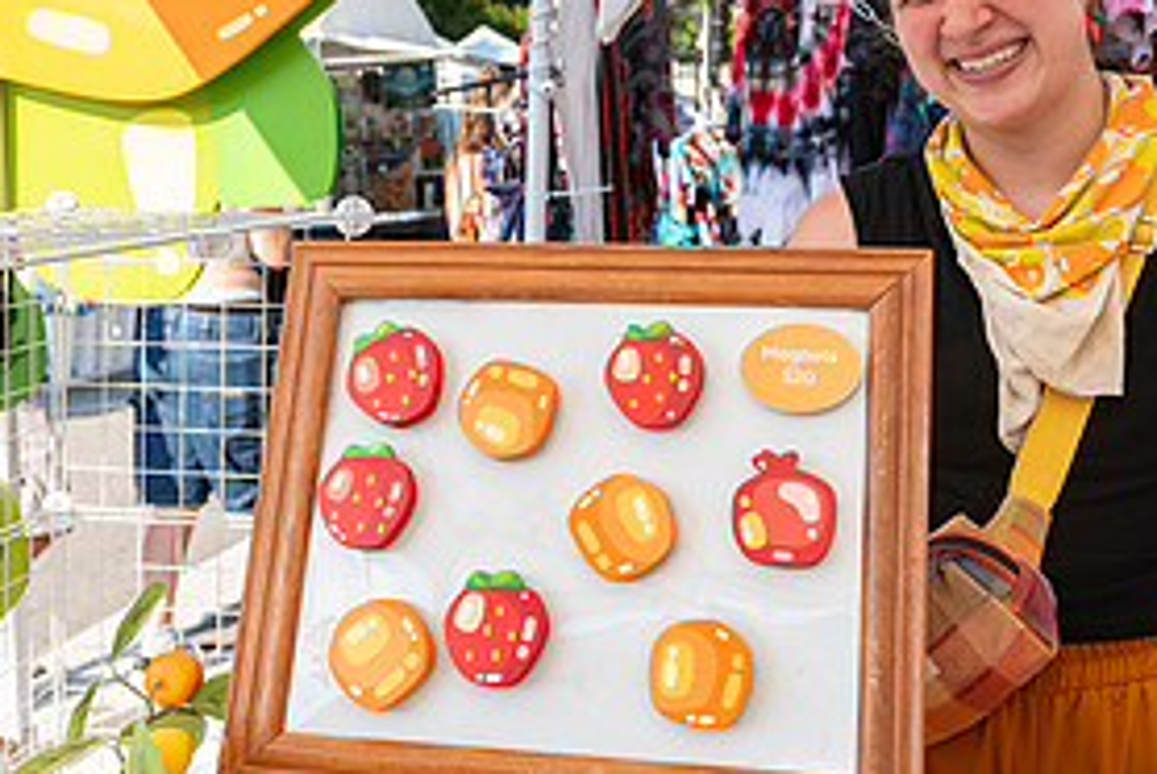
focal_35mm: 50
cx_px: 678
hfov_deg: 39.4
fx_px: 1609
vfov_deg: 26.7
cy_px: 189
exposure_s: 1/1000
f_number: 4
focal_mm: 24
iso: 400
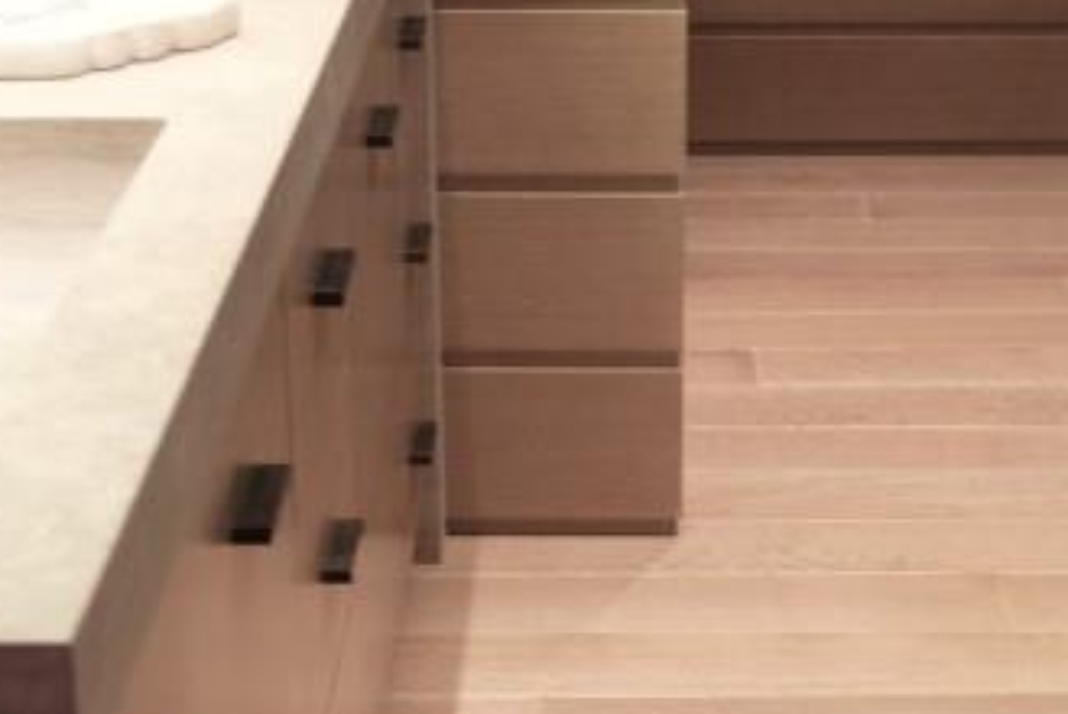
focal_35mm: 84
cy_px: 157
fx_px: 2494
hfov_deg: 24.1
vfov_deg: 16.2
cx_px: 678
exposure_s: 1/34
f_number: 2.8
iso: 800
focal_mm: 18
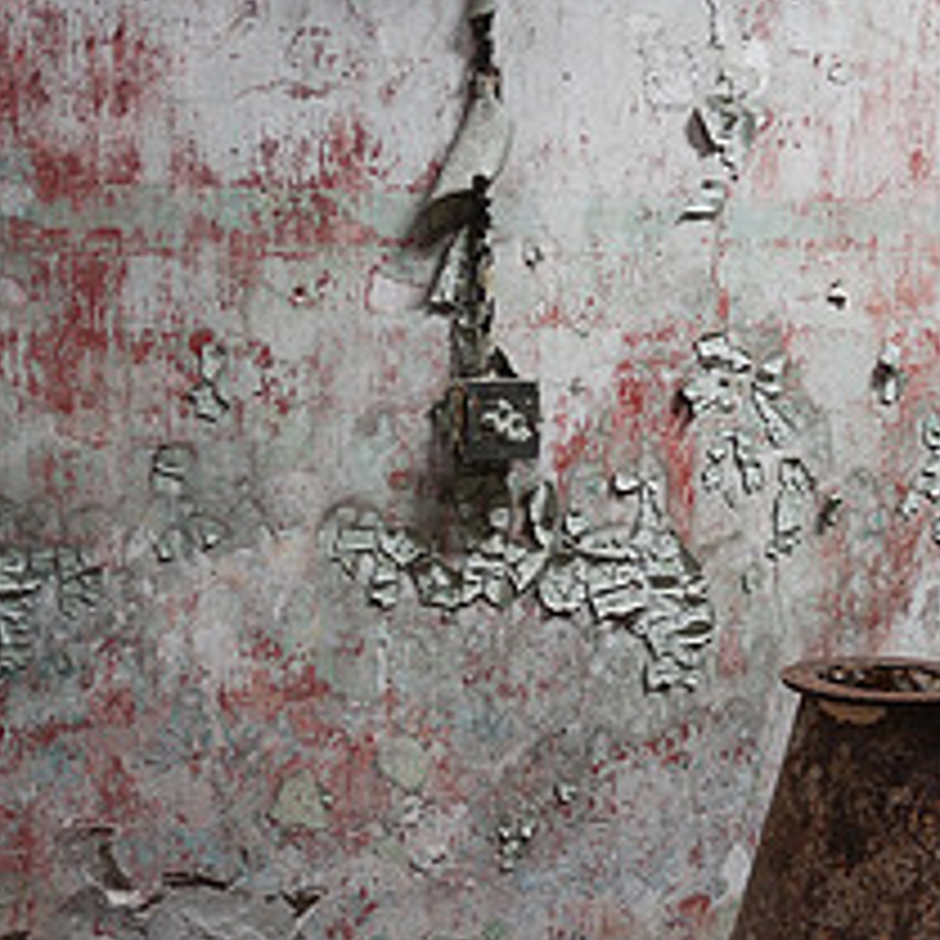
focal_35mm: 98
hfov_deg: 17.0
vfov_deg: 17.6
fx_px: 3011
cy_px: 708
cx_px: 1106
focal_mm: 20
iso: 125
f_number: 1.7
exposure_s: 1/60
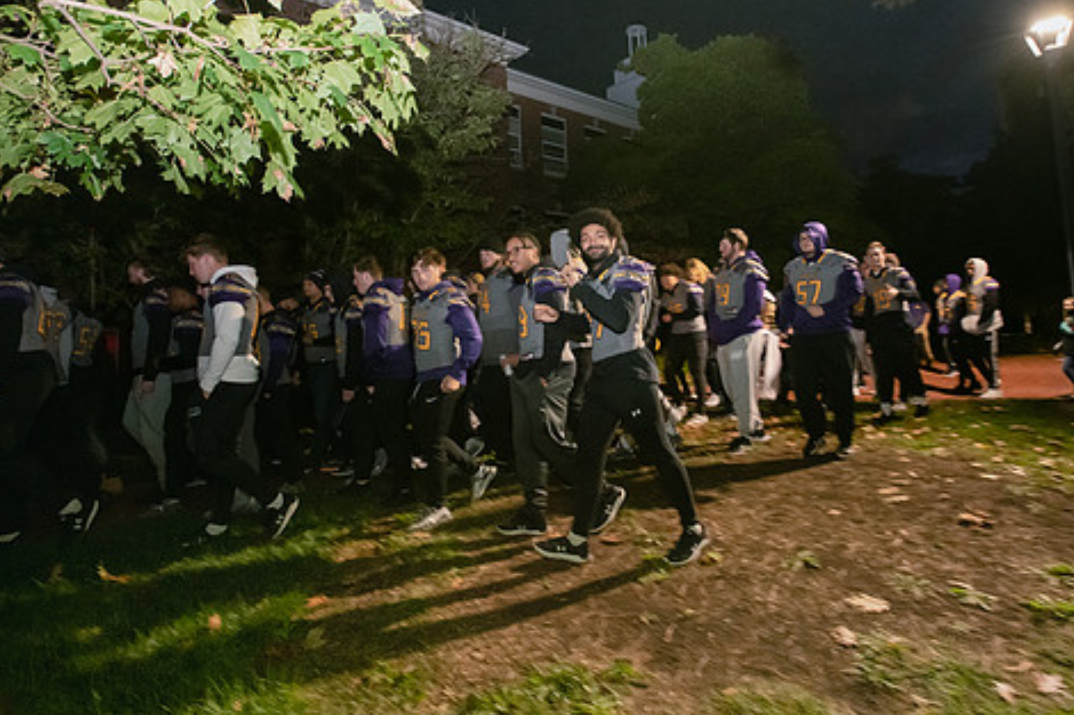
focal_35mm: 21
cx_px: 596
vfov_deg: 58.9
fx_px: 626
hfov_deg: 80.9
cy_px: 280
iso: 5000
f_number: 5
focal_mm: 17
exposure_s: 1/40
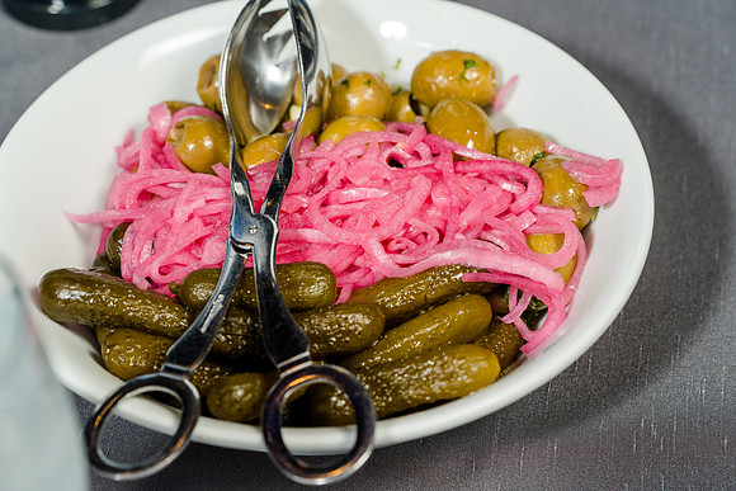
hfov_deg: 22.6
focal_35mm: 90
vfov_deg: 15.2
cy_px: 246
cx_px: 368
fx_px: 1840
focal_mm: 90
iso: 800
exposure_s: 1/250
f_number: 5.6
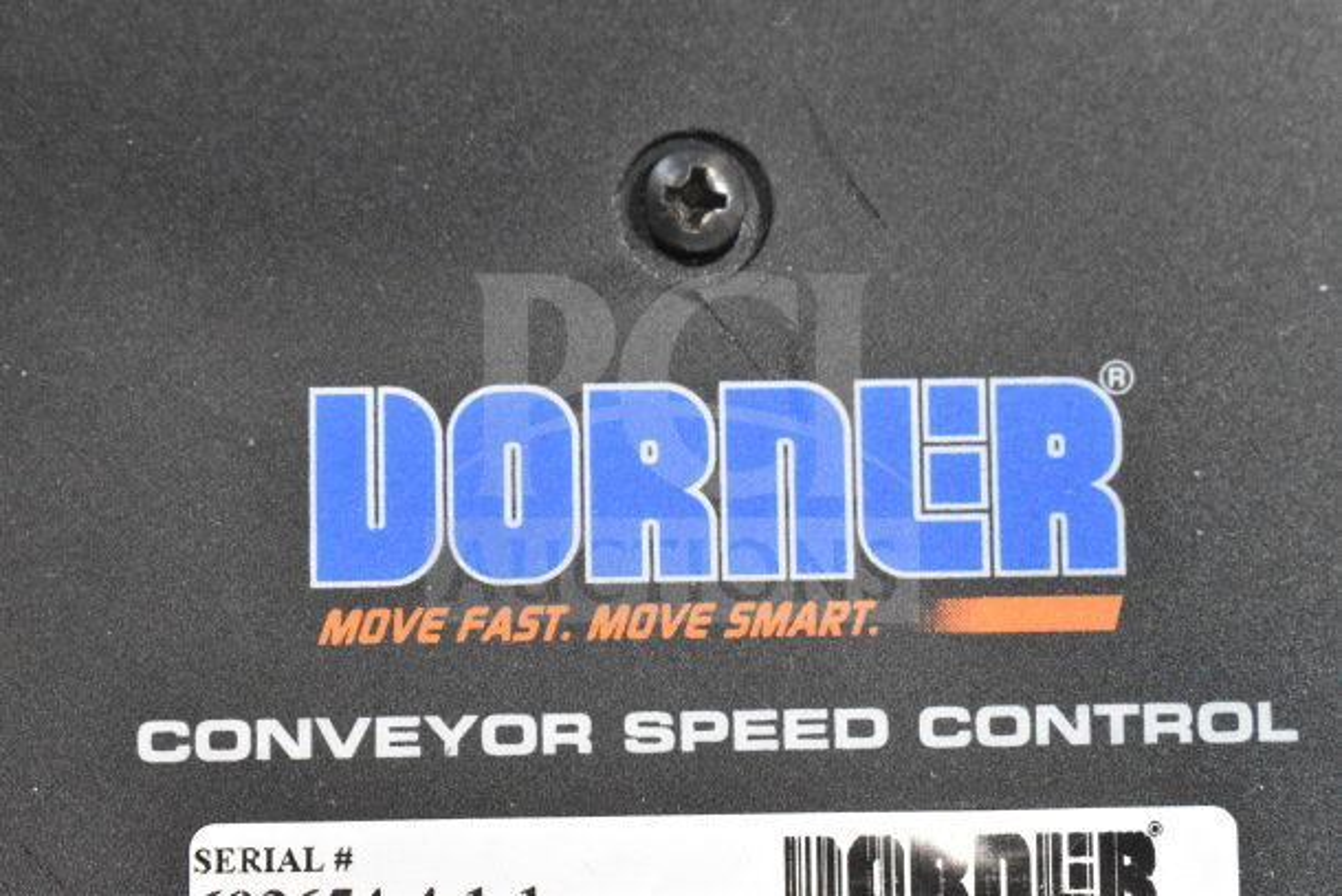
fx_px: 3076
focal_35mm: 82
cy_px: 448
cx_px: 671
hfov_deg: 24.6
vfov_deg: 16.6
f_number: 8
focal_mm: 55
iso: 6400
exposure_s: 1/250
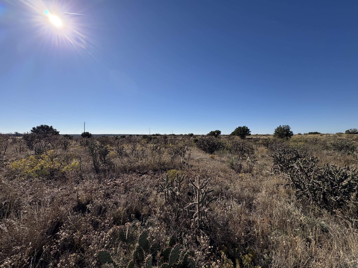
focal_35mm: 14
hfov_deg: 102.1
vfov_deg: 85.7
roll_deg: +0.8
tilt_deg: -0.1
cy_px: 134
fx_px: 145
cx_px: 179
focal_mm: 2.22
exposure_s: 1/3106
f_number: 2.2
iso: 50
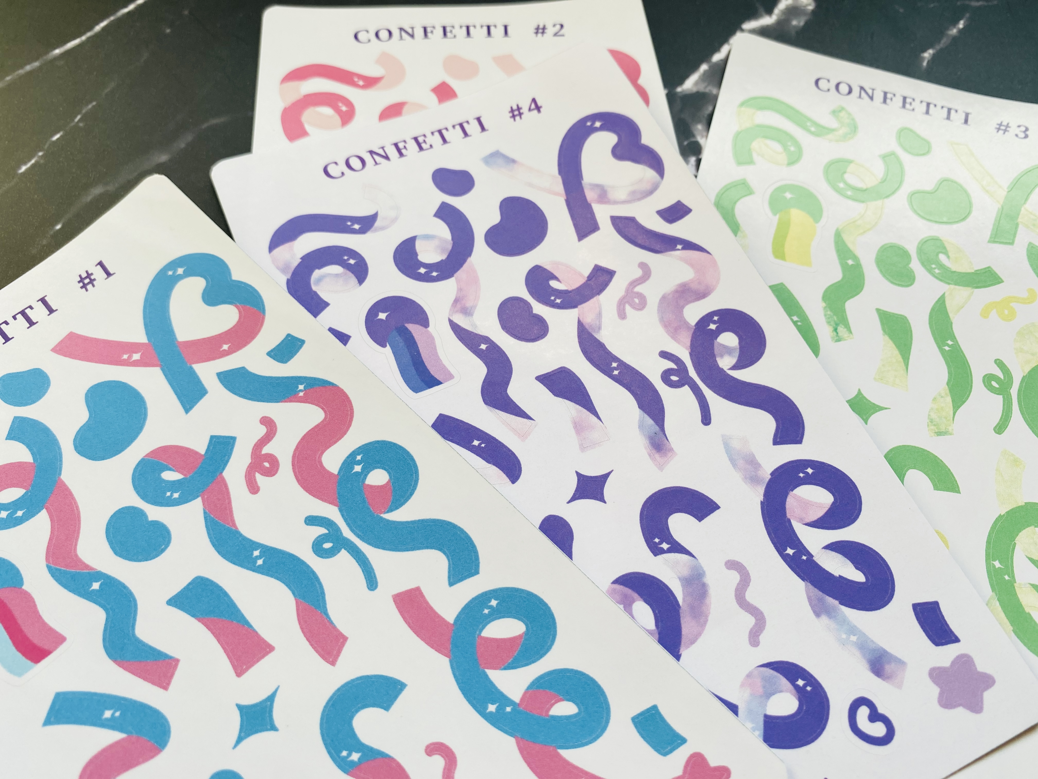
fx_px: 780
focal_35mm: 26
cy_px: 390
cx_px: 519
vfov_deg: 53.1
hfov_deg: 67.3
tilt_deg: -63.2
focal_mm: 4.25
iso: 32
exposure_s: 1/121
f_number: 1.8
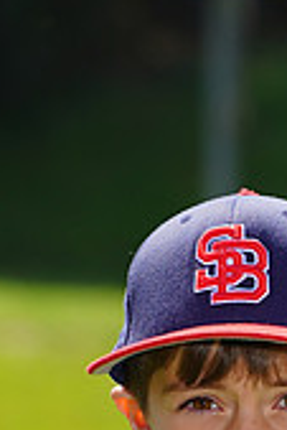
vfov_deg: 2.8
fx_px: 8807
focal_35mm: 738
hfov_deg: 1.9
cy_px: 623
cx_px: 227
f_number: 8
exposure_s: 1/250
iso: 100
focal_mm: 215
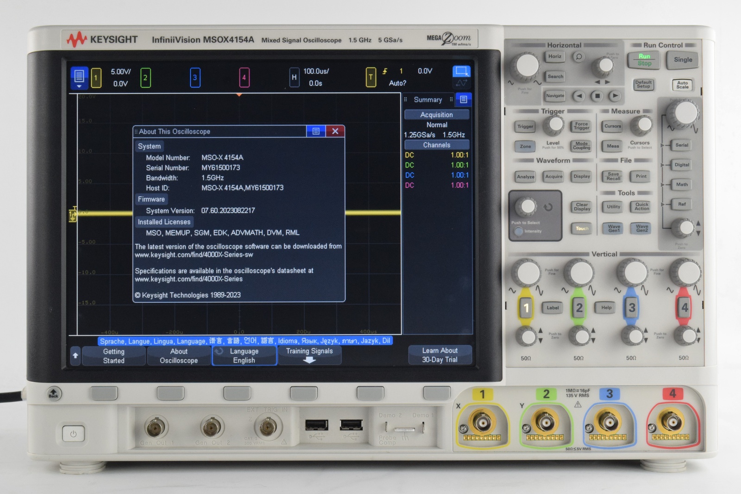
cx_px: 370
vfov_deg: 21.6
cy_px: 247
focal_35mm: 63
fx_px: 1297
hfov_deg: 31.9
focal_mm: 42
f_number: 18
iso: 1600
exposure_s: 1/60
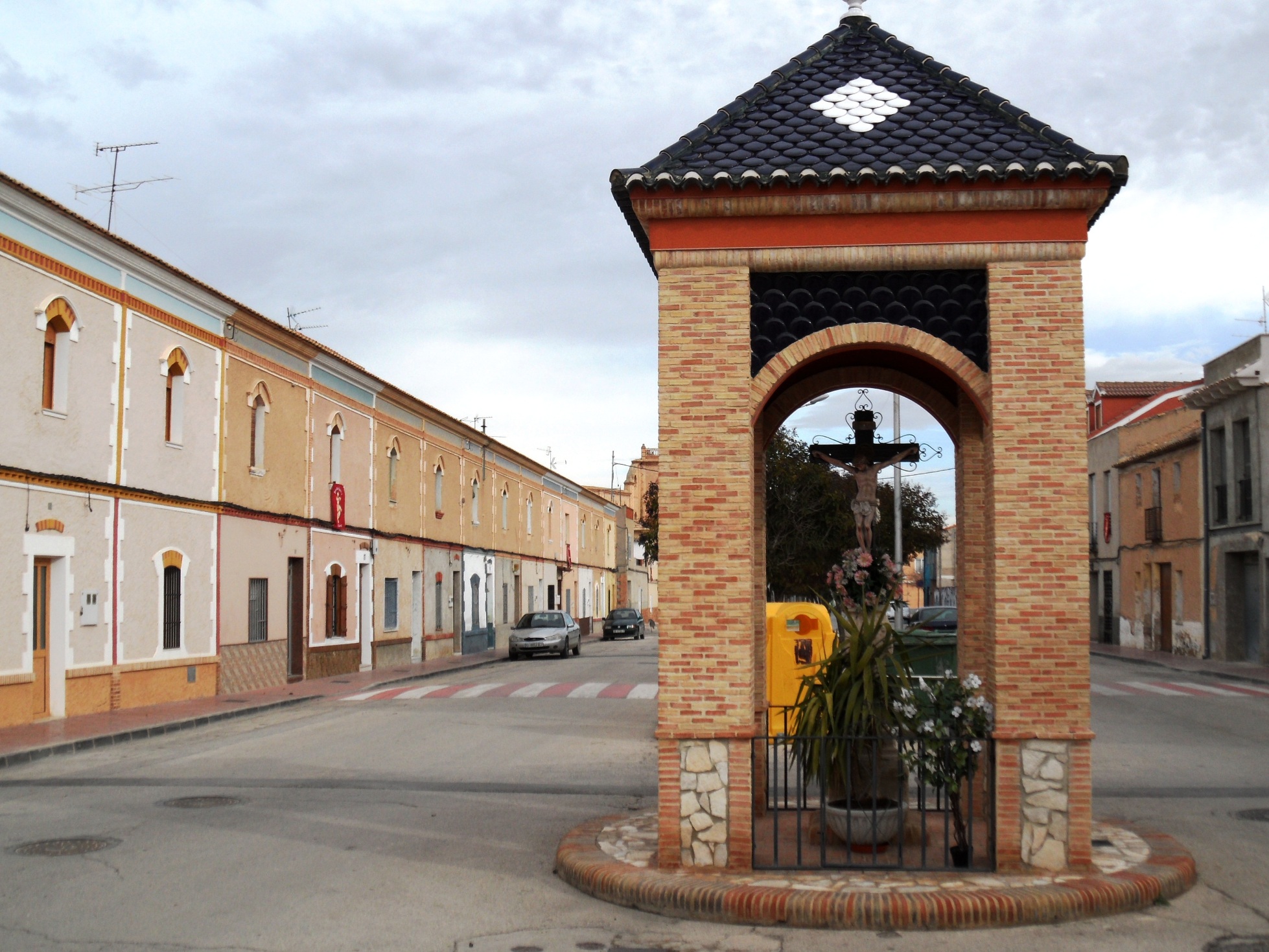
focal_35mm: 40
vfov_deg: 36.0
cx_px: 634
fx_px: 1467
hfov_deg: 46.8
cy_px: 476
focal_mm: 6.5
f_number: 3.6
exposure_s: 1/750
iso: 80
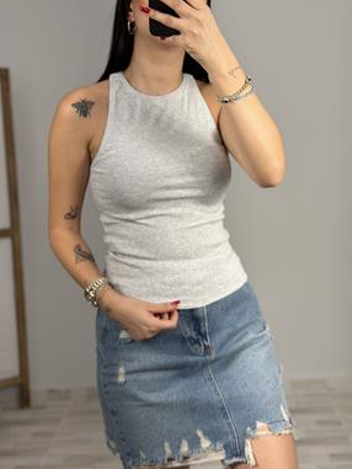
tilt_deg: -32.1
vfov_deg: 36.8
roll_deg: +1.9
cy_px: 220
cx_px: 182
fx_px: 705
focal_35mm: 52
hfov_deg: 28.0
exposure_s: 1/141
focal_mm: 6.86
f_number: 1.78
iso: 80
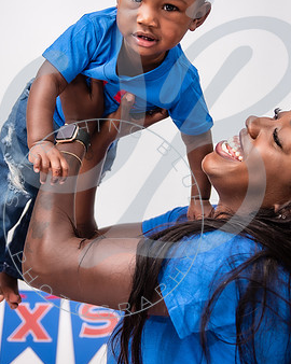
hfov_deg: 20.4
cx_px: 110
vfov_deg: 25.3
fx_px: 808
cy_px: 137
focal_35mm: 75
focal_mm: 40
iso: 100
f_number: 2.8
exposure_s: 1/160
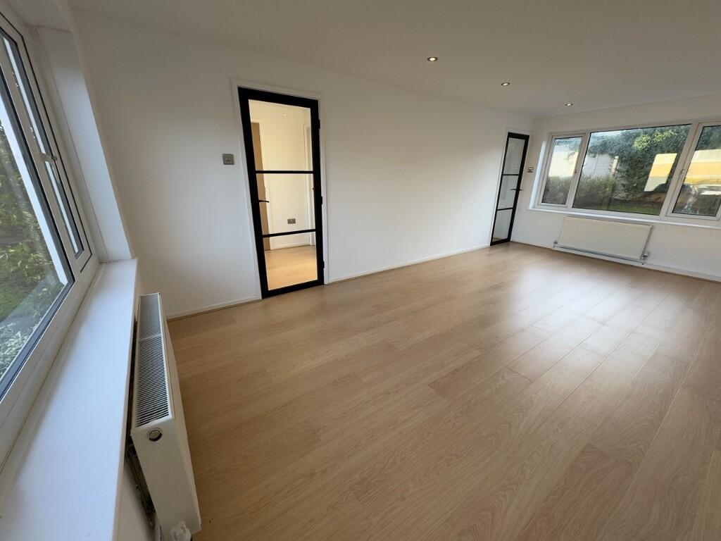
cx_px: 360
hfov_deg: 102.1
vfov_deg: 85.7
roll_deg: -1.0
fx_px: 292
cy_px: 270
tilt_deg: -19.3
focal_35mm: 14
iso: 50
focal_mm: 2.22
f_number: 2.2
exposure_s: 1/99
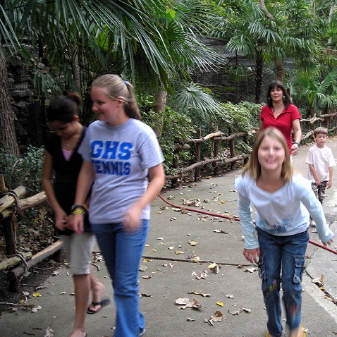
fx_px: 496
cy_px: 168
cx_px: 219
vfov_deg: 37.6
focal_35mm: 45
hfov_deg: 37.2
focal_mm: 6.3
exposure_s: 1/30
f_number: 3.2
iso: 81
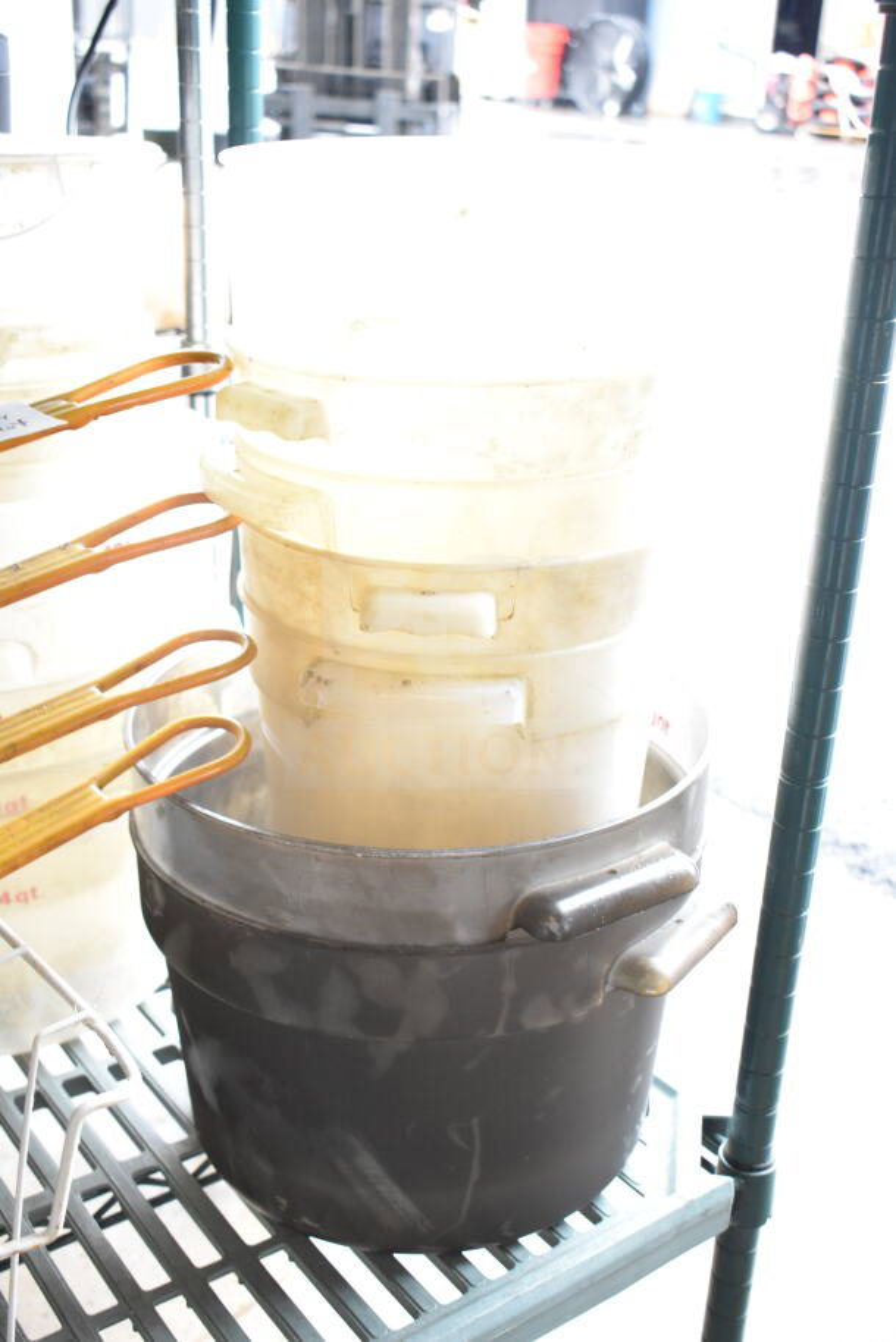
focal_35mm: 40
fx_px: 1511
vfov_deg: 47.9
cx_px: 448
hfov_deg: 33.0
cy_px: 671
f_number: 4.5
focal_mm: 27
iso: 1600
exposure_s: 1/80
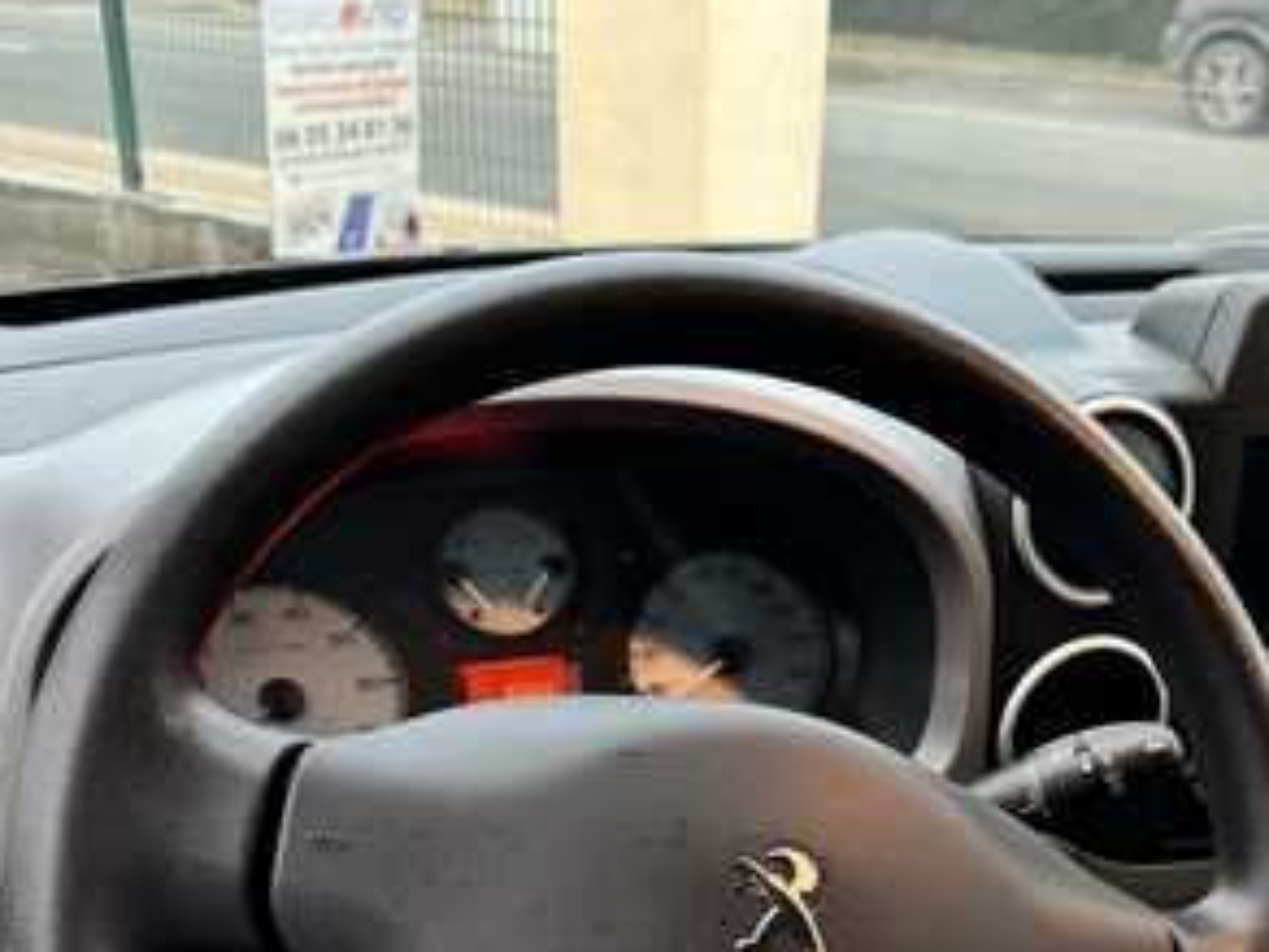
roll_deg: -3.3
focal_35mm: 42
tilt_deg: -30.3
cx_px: 821
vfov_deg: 33.0
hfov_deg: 44.3
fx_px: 1540
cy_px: 815
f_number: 1.78
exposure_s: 1/40
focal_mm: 6.76
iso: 1000
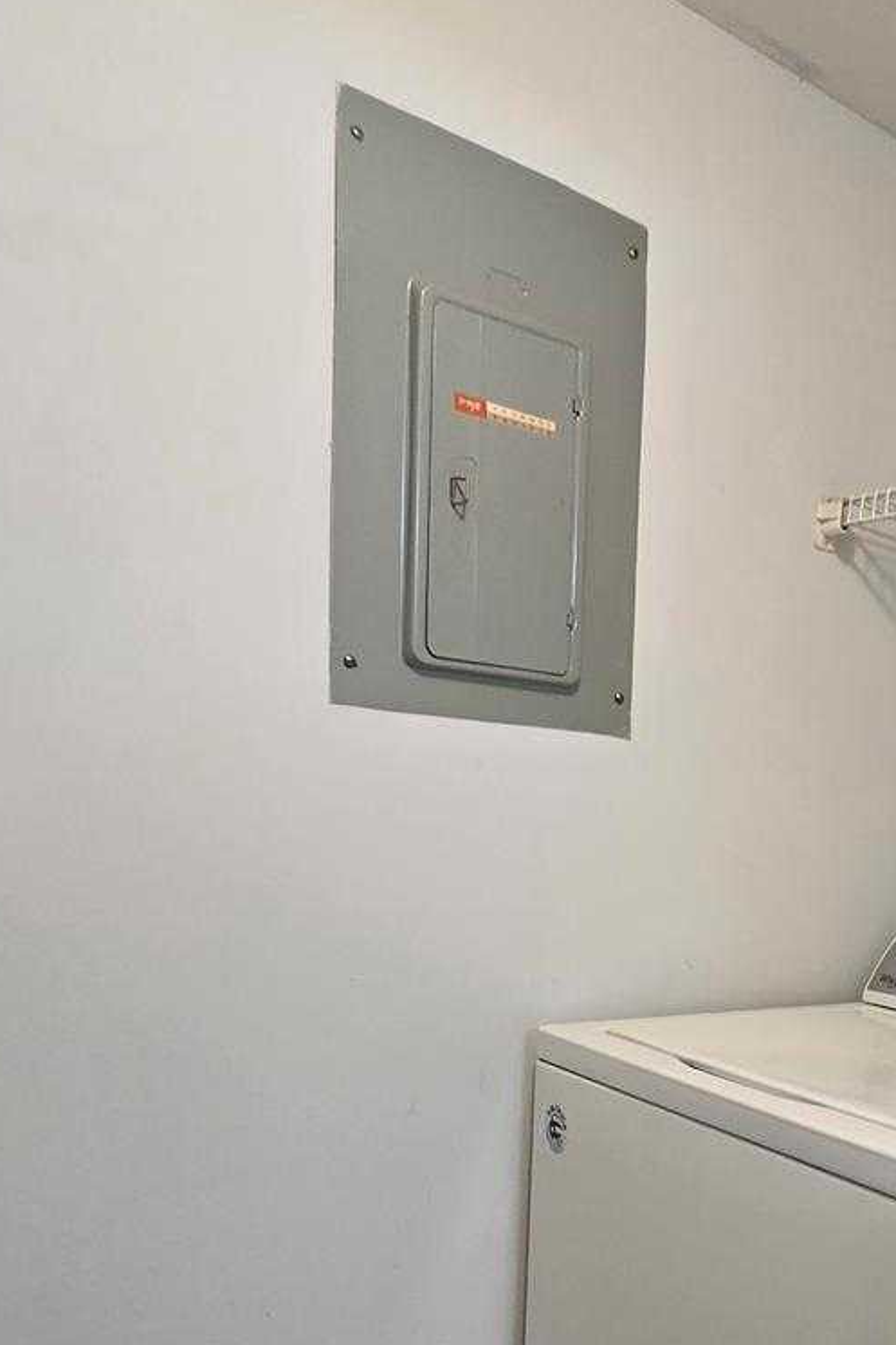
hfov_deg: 38.3
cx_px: 955
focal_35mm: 29
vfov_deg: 61.4
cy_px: 945
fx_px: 1083
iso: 200
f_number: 2.2
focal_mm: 2.2
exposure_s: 1/60
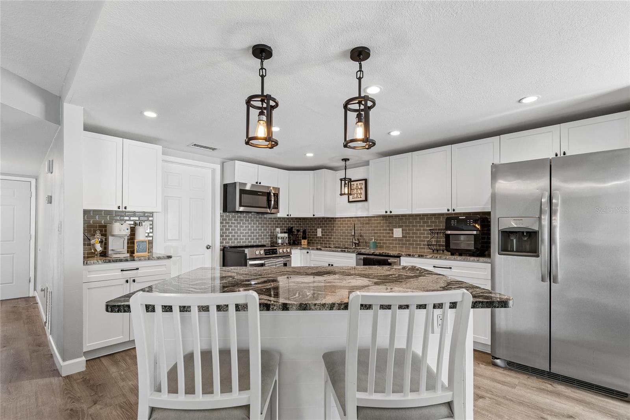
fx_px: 262
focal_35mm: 15
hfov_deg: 100.4
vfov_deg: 77.3
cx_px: 315
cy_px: 210
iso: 100
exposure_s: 1/13
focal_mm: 10
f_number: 5.6
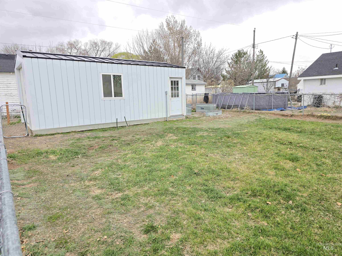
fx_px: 227
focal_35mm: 23
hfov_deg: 73.9
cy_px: 128
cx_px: 171
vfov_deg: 58.9
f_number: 1.7
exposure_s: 1/120
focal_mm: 6.3
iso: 40
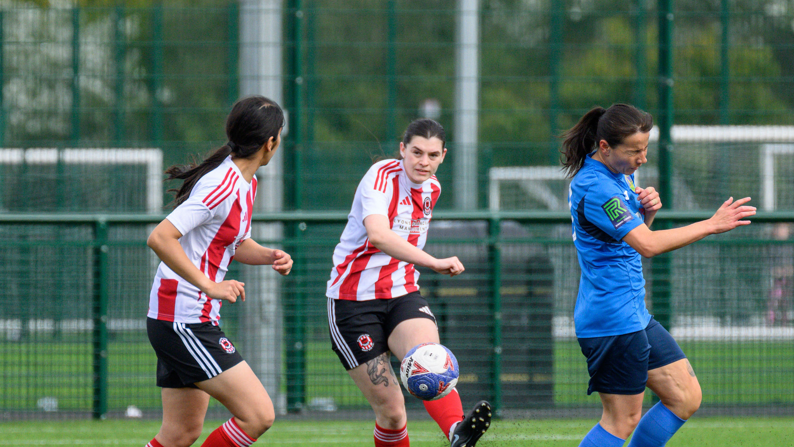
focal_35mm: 879
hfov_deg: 2.5
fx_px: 18507
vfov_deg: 1.4
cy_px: 258
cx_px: 403
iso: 900
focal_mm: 400
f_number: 5.6
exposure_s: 1/2000
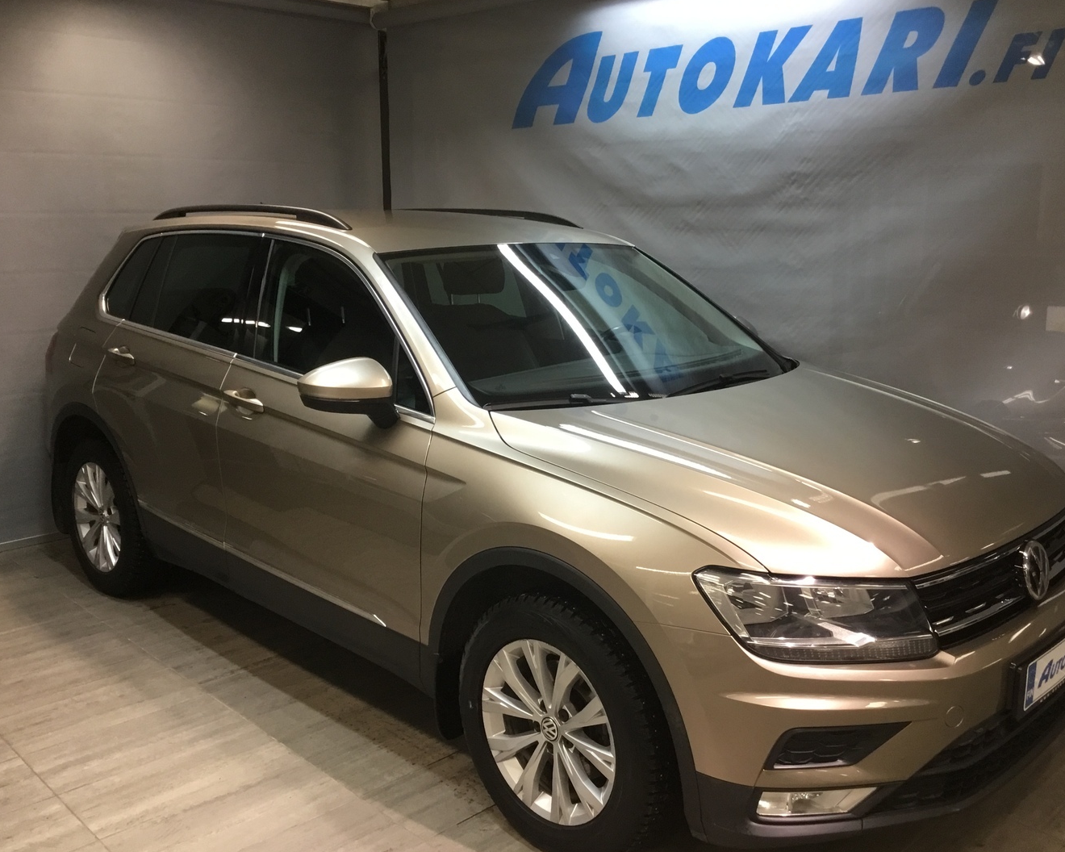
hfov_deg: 54.2
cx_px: 571
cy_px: 430
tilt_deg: -11.7
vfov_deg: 44.5
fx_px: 1040
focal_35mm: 33
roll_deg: +0.5
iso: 64
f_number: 2.4
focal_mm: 3.3
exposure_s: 1/33
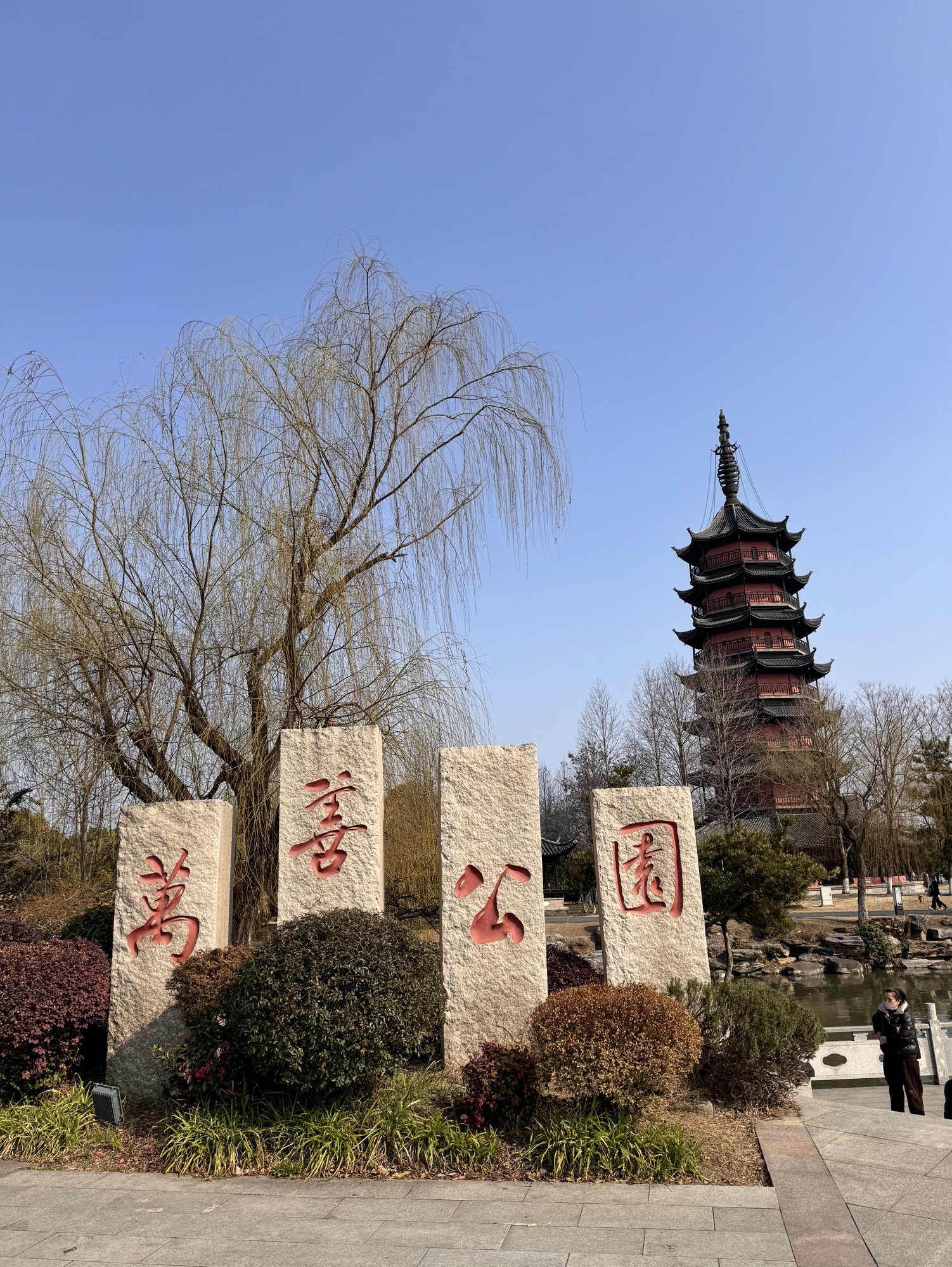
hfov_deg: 56.9
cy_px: 634
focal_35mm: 24
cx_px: 476
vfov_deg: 71.6
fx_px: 879
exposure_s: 1/5348
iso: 80
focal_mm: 6.86
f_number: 1.78
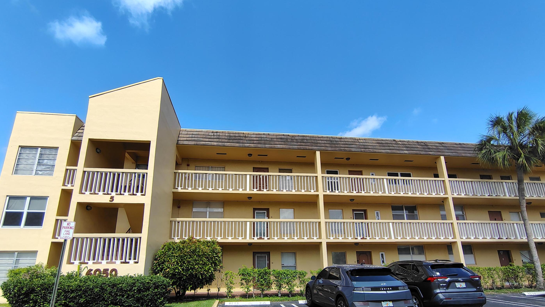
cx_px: 266
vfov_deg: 59.9
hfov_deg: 92.6
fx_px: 260
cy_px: 198
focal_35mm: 18
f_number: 2.2
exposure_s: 1/871
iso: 101
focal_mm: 2.13
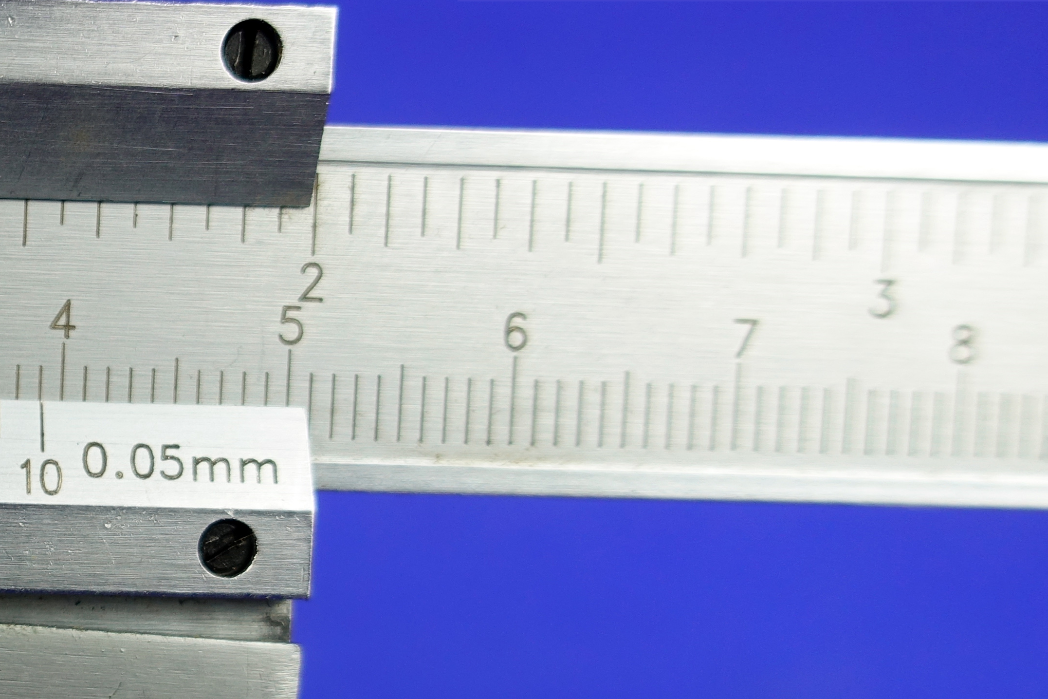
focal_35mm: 61
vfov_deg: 22.2
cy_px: 461
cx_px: -255
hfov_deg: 28.1
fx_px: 1776
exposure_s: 1/50
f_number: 2.8
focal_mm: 8.8
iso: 125
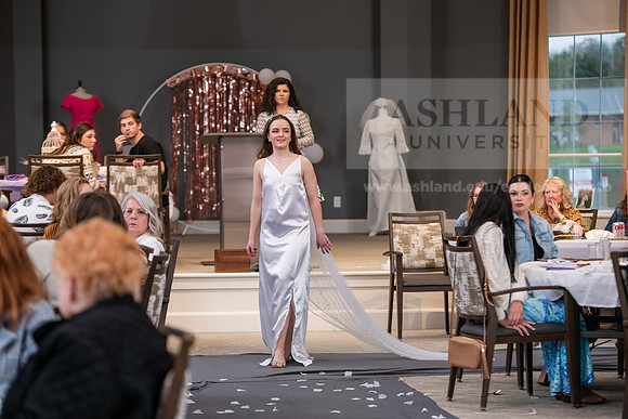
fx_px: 1954
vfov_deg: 12.2
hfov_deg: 18.3
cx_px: 314
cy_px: 210
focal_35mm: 112
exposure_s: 1/200
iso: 1600
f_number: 3.5
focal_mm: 112
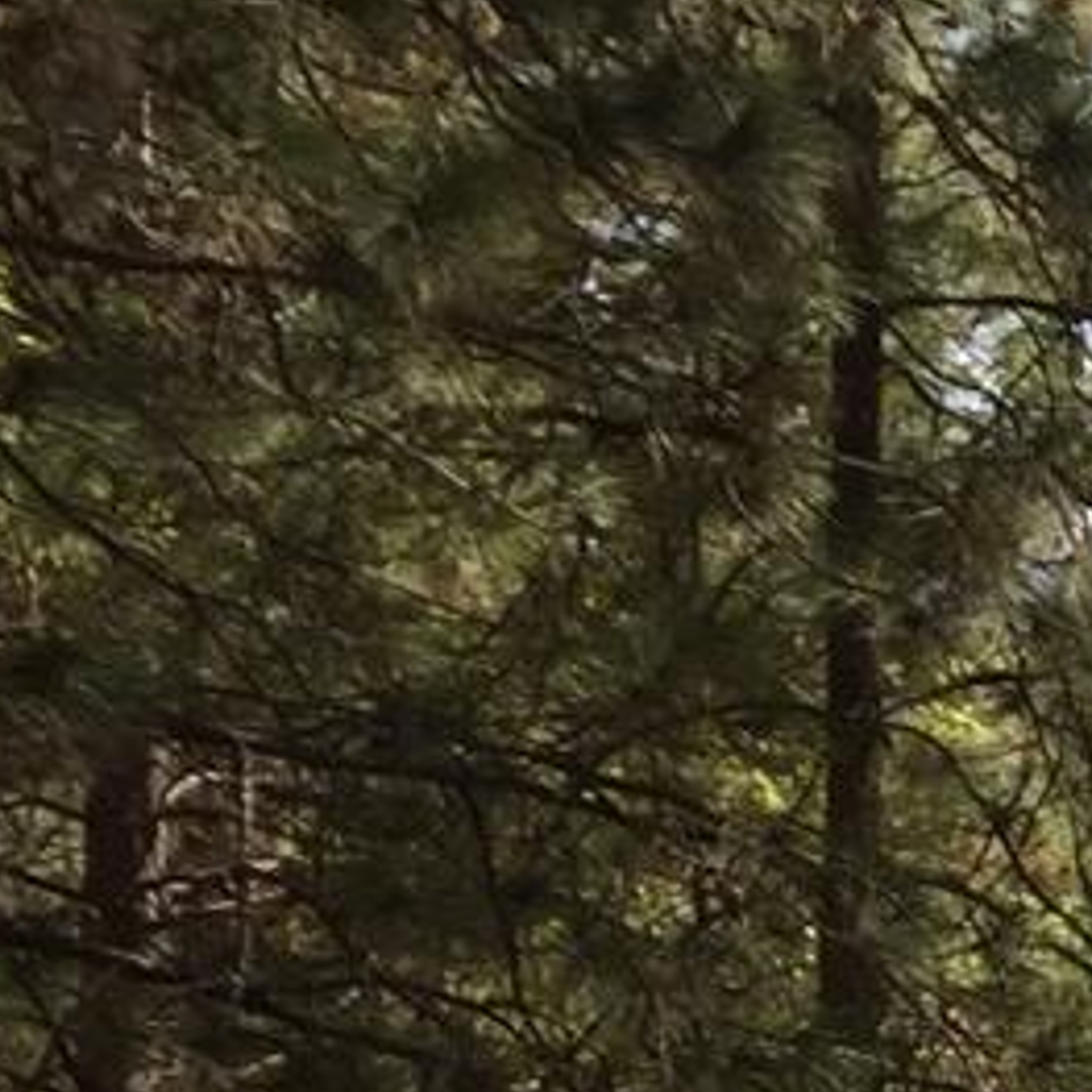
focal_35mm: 146
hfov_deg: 9.8
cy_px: 1499
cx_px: 2994
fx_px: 5211
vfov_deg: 11.6
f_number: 2.2
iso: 32
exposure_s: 1/706
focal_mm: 4.15
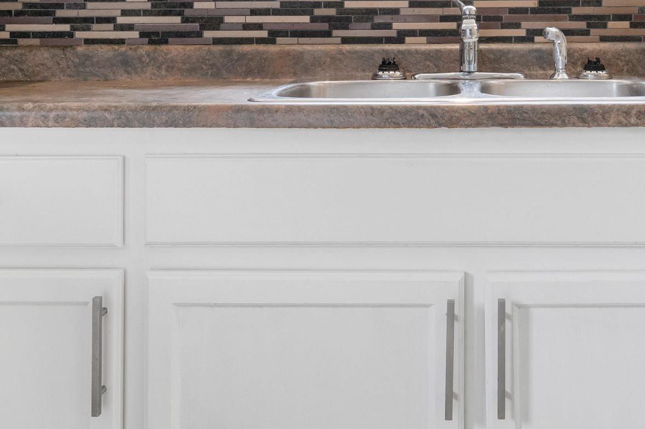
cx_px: 438
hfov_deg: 41.3
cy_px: 4
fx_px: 842
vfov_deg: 27.1
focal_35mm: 47
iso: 400
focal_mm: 18
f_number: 8
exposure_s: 1/40
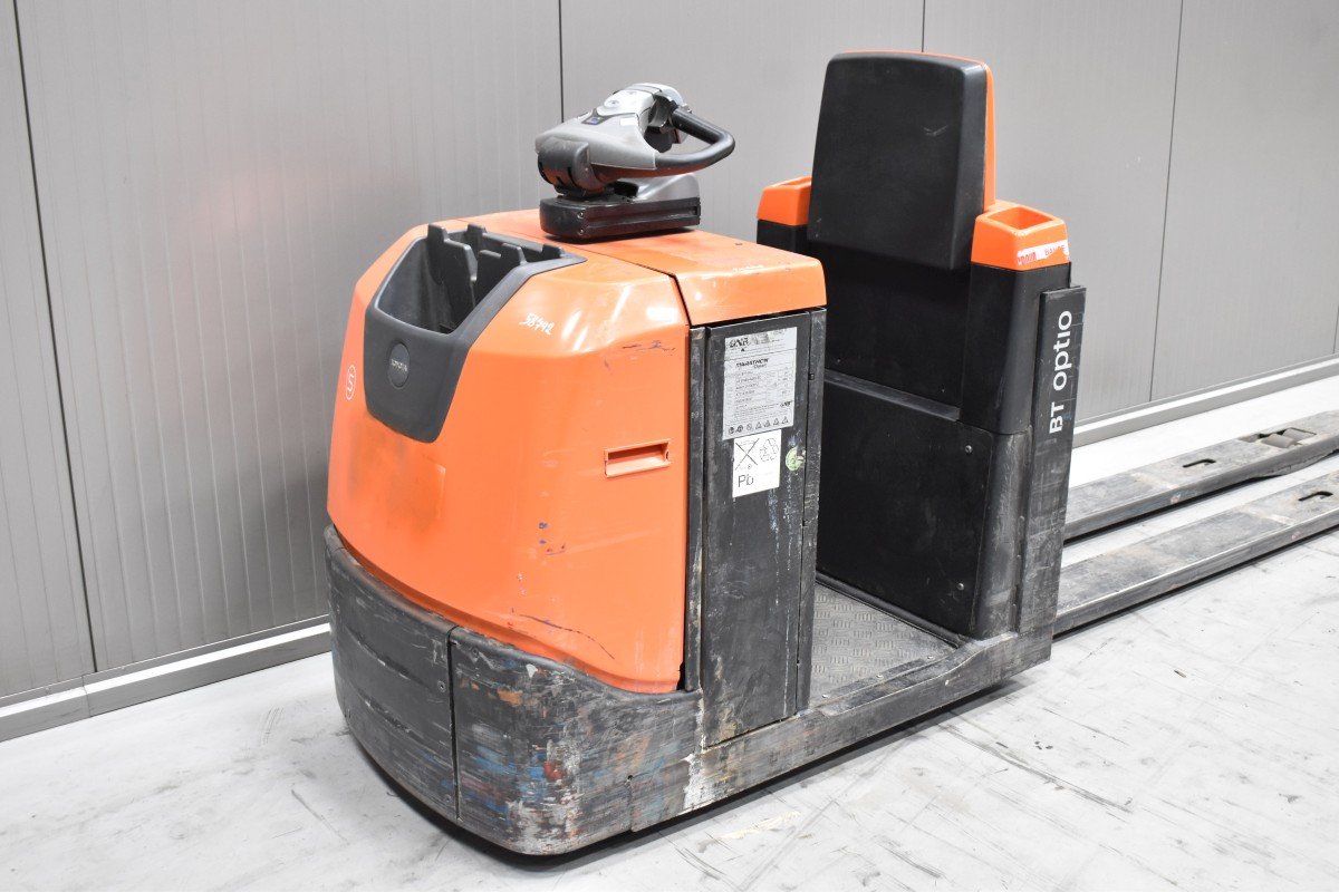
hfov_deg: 47.9
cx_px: 670
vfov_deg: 33.0
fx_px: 1506
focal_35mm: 40
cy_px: 446
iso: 1600
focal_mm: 27
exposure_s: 1/20
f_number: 5
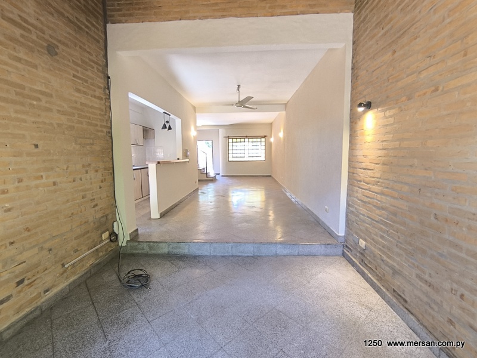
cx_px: 238
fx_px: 220
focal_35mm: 16
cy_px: 179
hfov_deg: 94.5
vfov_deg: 78.1
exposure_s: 1/50
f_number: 2.2
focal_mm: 1.65
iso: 250
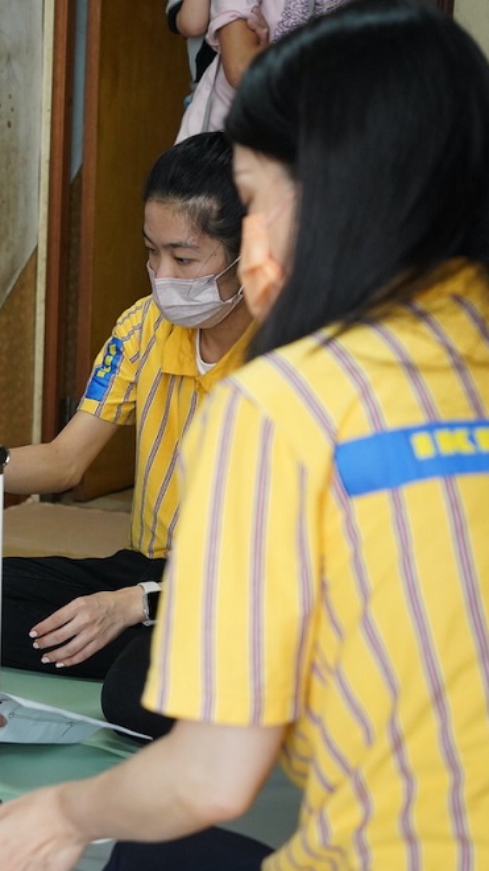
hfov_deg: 16.1
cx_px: -34
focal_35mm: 73
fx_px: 1684
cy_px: 433
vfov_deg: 29.0
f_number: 4
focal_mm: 46
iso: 2500
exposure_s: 1/125
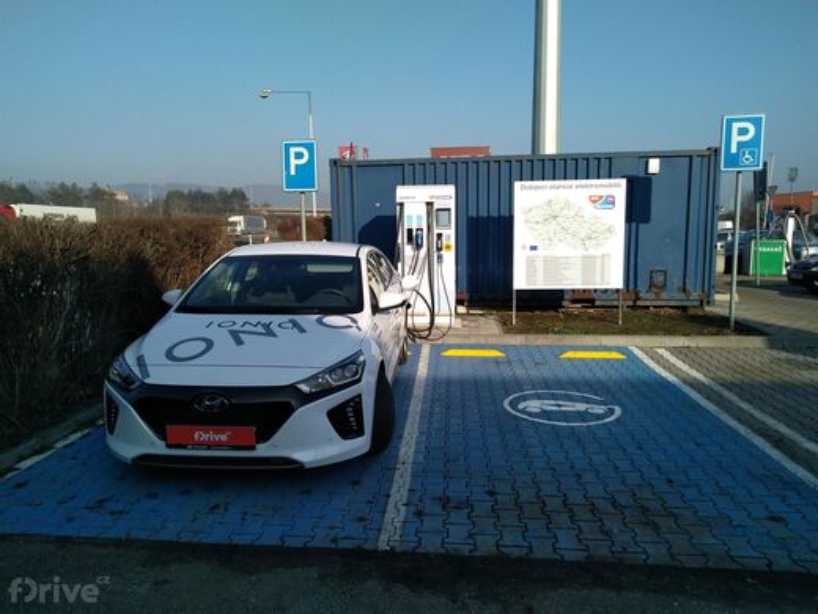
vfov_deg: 53.1
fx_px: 614
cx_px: 409
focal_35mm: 26
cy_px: 307
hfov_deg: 67.3
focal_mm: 3.46
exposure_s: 1/1325
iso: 100
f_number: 2.2
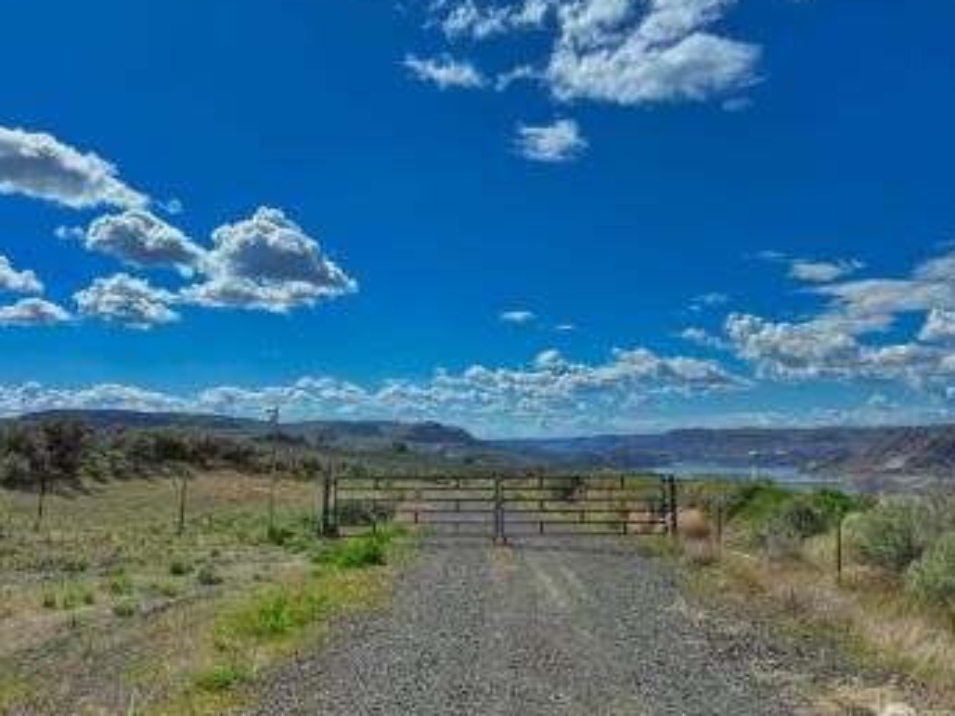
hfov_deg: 63.4
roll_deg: +0.3
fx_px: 772
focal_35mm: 28
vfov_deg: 49.7
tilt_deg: +8.4
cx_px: 504
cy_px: 332
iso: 80
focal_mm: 6.9
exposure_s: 1/8929
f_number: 1.8
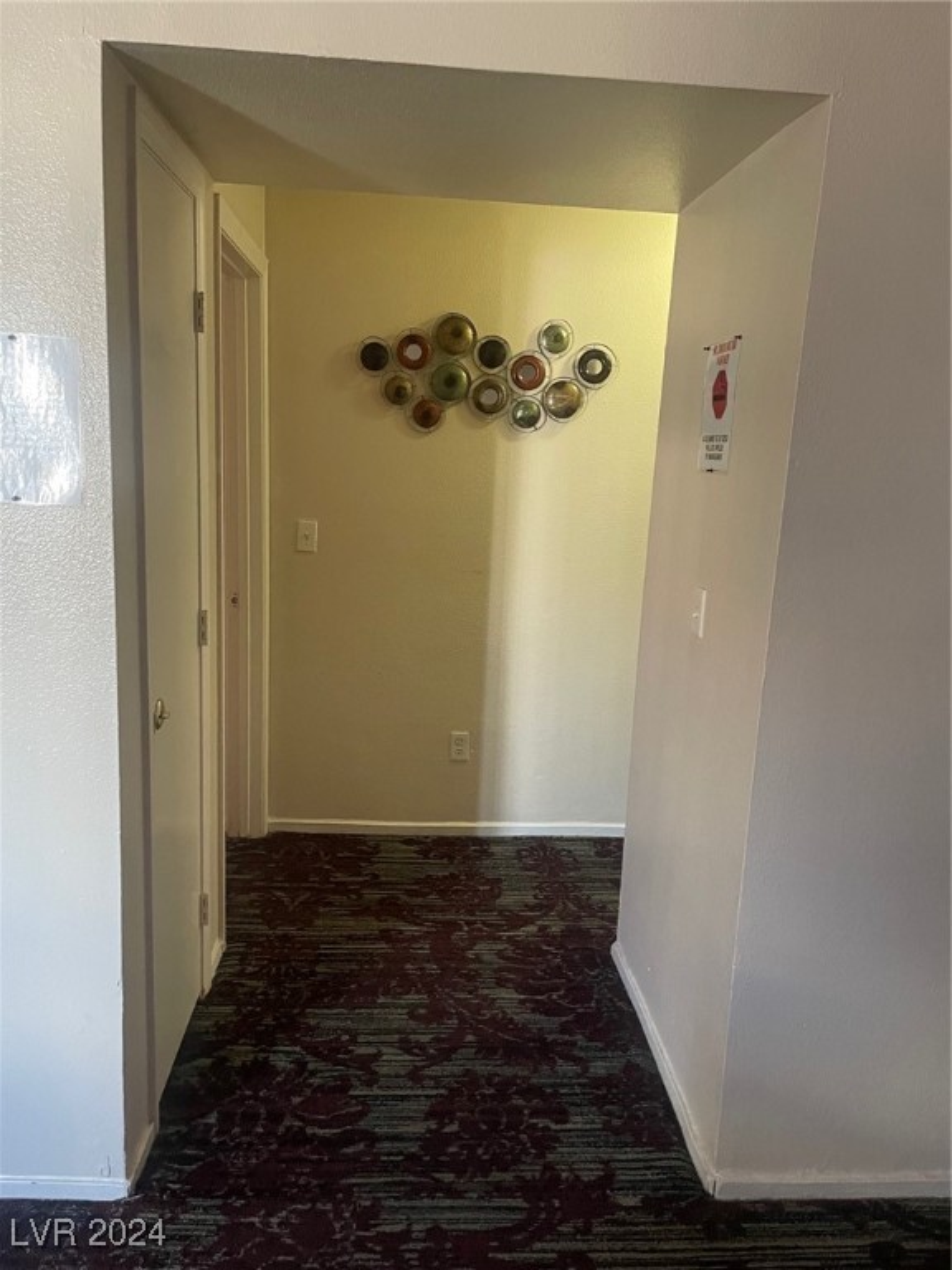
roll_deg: -2.1
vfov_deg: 67.3
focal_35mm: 26
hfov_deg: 53.1
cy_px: 635
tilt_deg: -9.7
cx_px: 476
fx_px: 953
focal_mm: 4.2
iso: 500
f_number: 1.6
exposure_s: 1/60
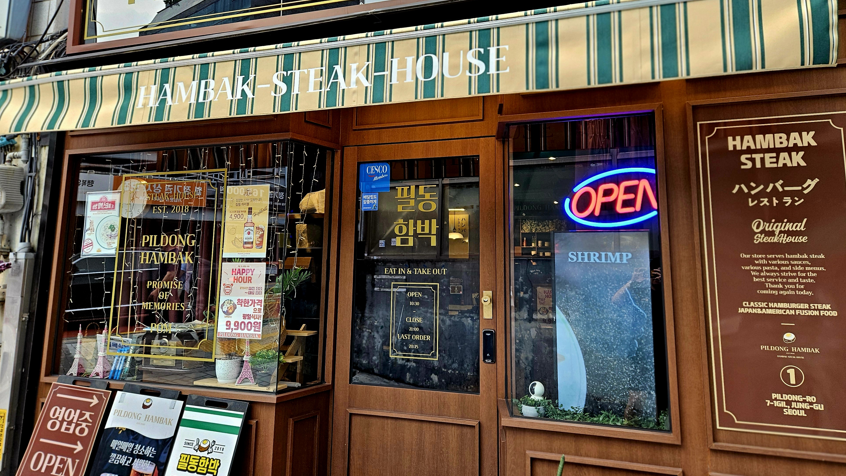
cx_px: 435
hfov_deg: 71.9
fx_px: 583
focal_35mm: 26
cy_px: 176
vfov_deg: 44.0
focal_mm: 5.4
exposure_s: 1/120
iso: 80
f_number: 1.8
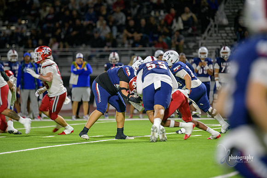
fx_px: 2225
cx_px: 134
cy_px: 89
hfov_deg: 6.9
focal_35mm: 300
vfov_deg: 4.6
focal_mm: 300
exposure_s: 1/250
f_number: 2.8
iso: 2000
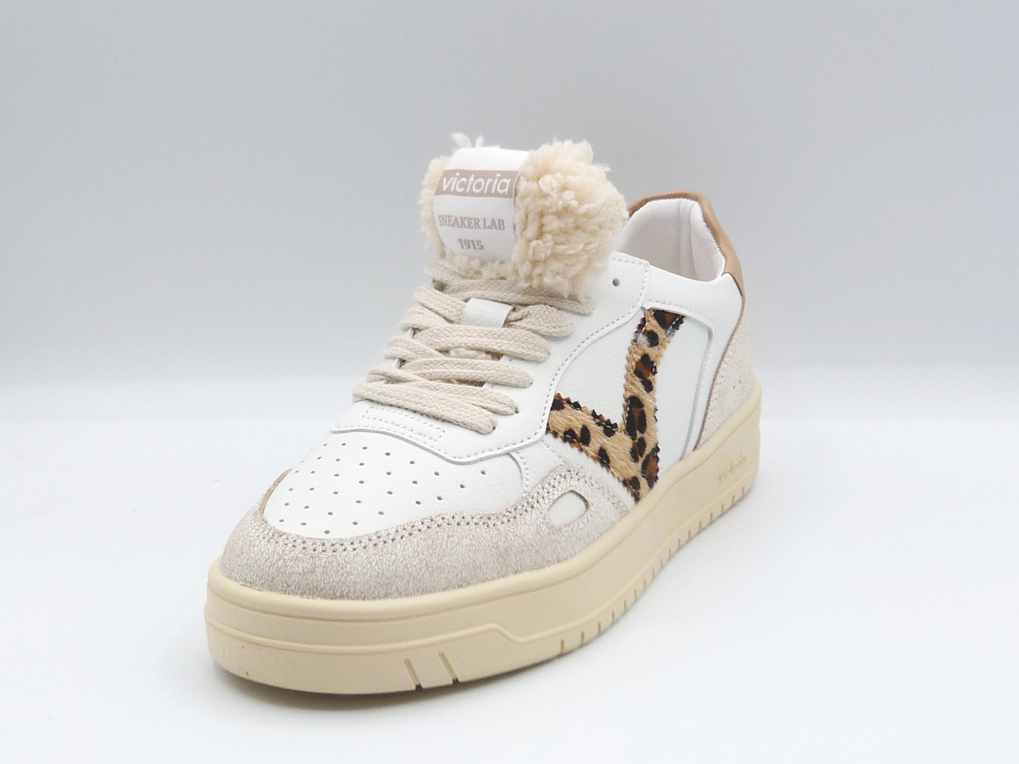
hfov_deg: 37.5
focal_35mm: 51
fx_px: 1501
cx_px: 510
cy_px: 382
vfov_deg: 28.6
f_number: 4.5
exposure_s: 1/200
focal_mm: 5.1
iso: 100
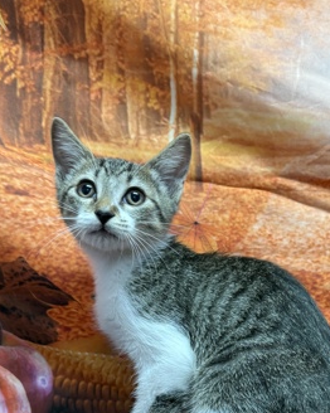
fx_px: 489
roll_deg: -0.6
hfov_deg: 37.1
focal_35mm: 40
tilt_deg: -1.6
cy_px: 249
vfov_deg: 45.6
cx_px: 202
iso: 160
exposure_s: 1/60
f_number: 1.78
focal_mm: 6.76
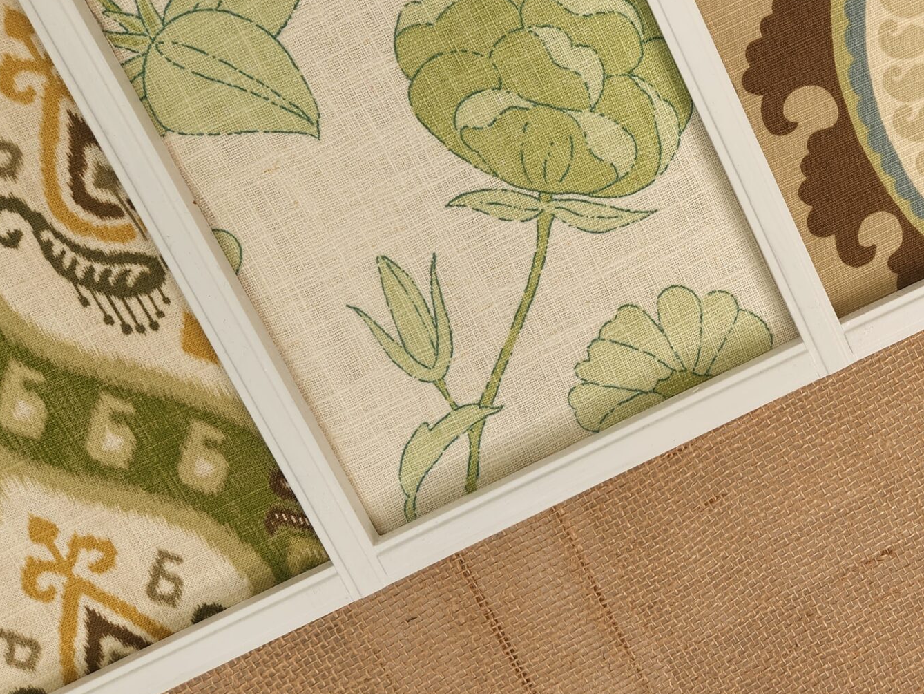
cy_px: 268
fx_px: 1175
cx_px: 781
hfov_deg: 40.6
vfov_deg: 32.8
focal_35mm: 44
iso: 32
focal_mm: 5.4
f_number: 1.8
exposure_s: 1/180
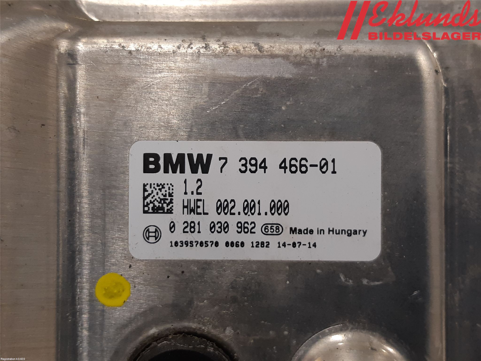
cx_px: 240
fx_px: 361
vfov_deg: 53.1
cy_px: 180
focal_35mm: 26
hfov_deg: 67.3
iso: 80
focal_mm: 3.93
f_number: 1.7
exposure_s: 1/50
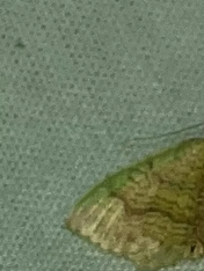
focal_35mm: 71
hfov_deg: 19.6
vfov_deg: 26.5
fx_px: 557
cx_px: 239
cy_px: 242
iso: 32
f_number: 1.6
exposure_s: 1/81
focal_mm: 5.1
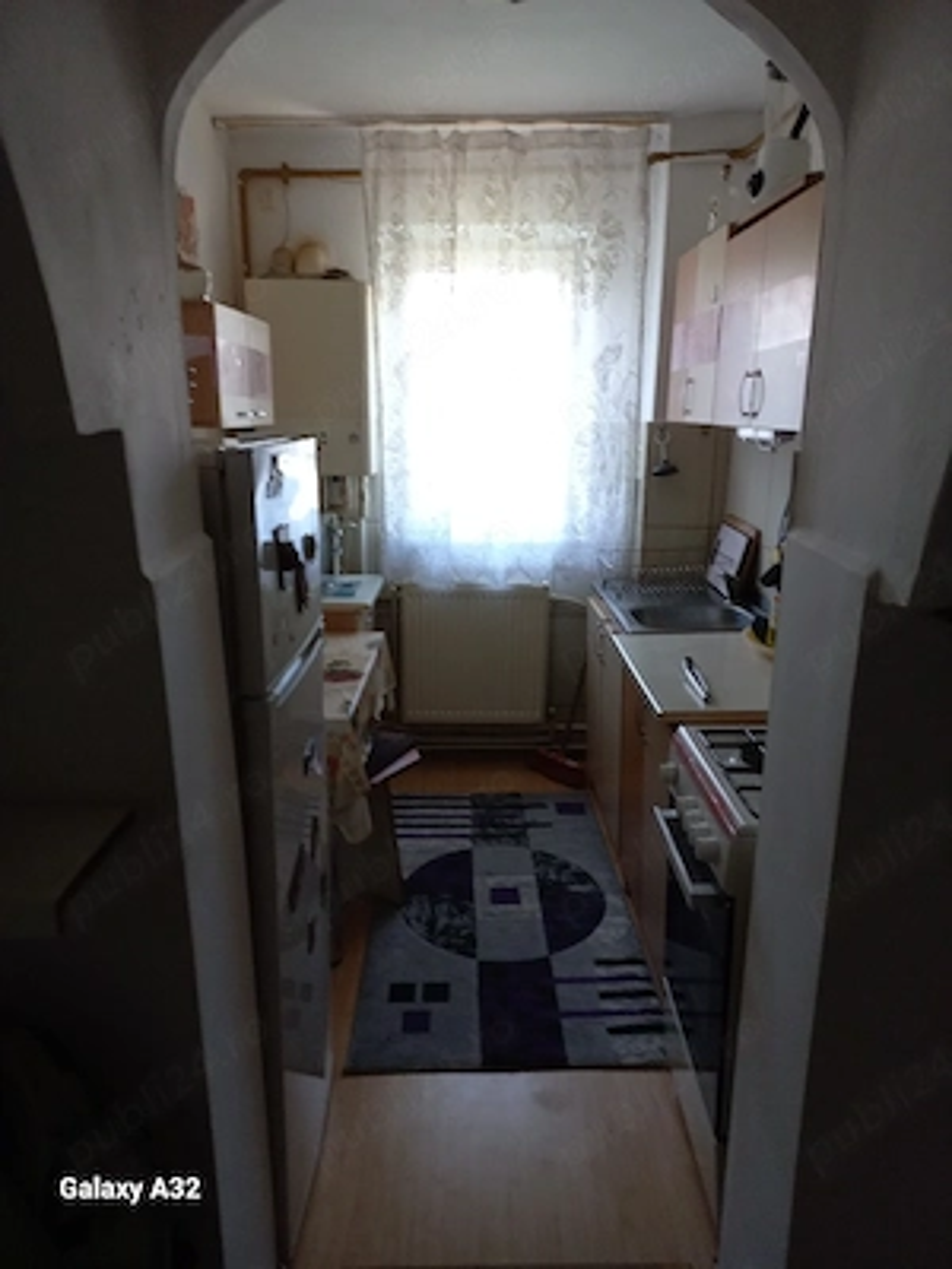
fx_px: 917
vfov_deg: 69.4
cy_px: 634
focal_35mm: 25
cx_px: 476
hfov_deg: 54.9
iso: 160
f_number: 1.8
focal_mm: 4.6
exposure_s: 1/50
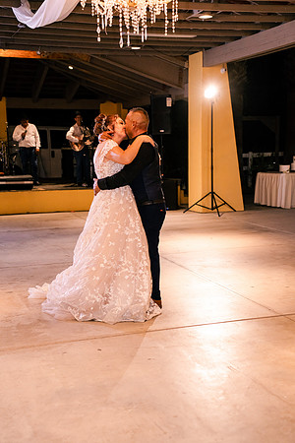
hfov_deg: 27.0
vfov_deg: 39.6
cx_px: 148
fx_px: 615
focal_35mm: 50
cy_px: 222
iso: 3200
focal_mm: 50
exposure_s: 1/250
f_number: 2.8
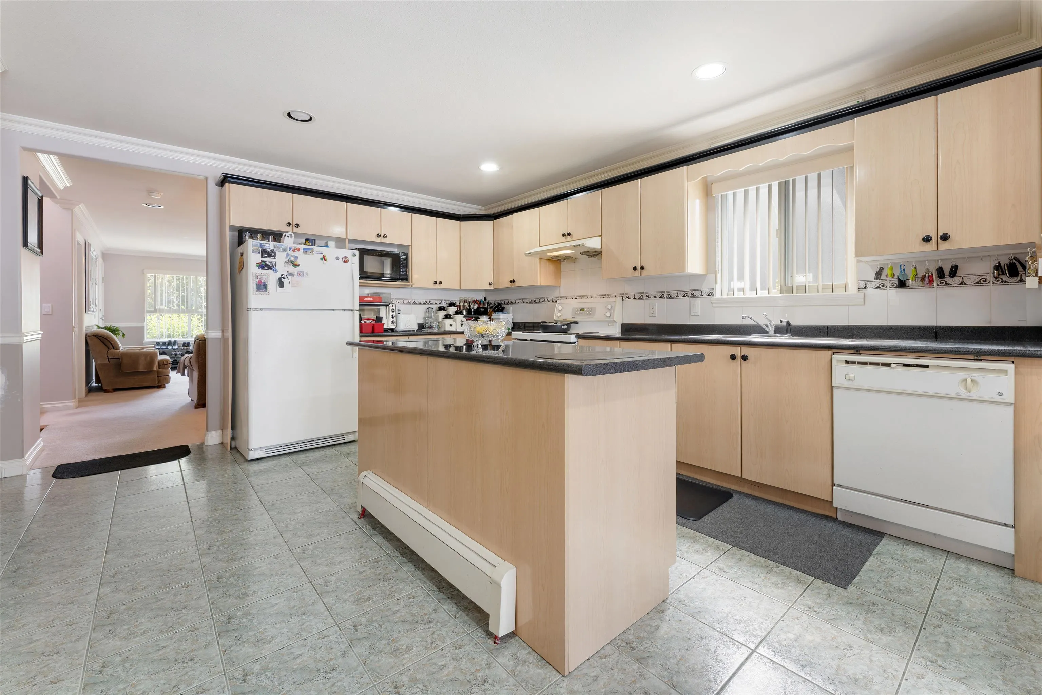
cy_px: 348
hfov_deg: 104.3
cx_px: 521
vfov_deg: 81.2
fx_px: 405
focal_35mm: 14
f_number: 8
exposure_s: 1
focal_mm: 14
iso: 80
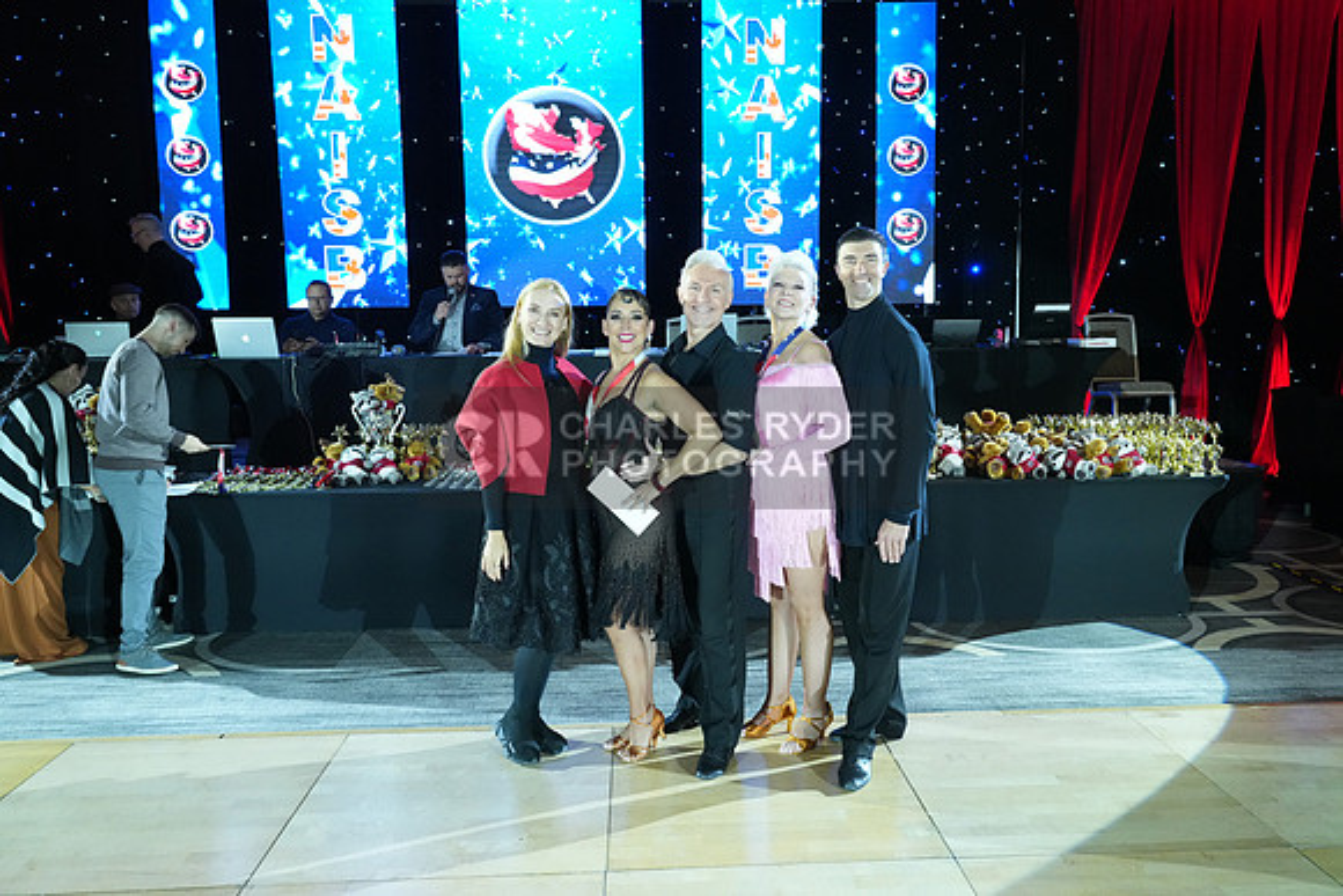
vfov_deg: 51.3
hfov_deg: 71.5
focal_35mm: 25
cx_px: 672
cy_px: 448
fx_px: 933
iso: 4000
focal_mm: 25
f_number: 5
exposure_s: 1/250
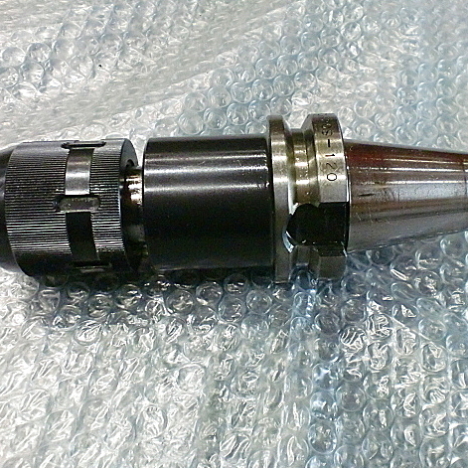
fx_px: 642
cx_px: 280
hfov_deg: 39.9
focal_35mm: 42
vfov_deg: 40.0
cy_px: 232
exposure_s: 1/60
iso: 800
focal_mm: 6.3
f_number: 3.1
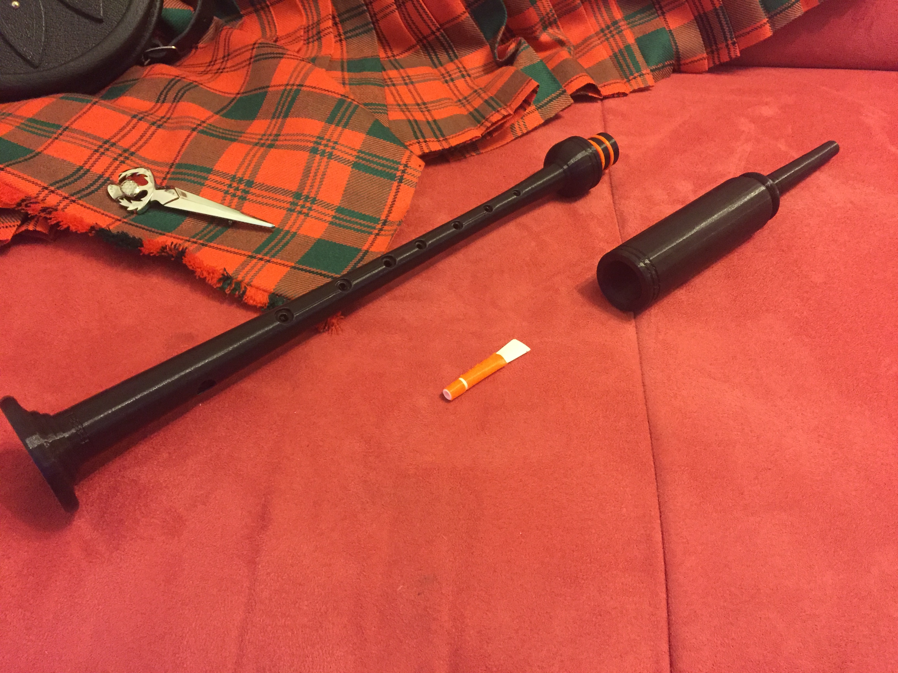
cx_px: 449
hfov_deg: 61.7
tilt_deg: -52.6
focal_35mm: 29
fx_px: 752
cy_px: 336
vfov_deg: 48.2
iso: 320
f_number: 2.2
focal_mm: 4.15
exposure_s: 1/17
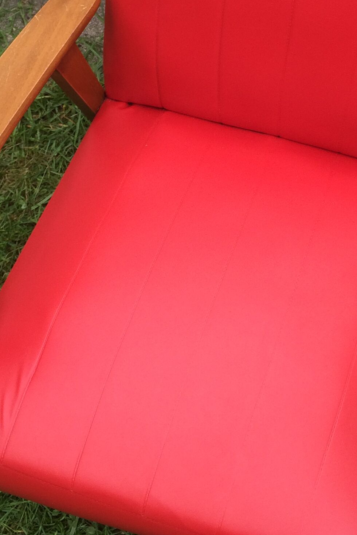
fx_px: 996
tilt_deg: -54.1
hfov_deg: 20.3
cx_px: 213
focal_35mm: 67
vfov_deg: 29.6
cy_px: 132
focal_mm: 4.15
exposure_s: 1/50
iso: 32
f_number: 2.2
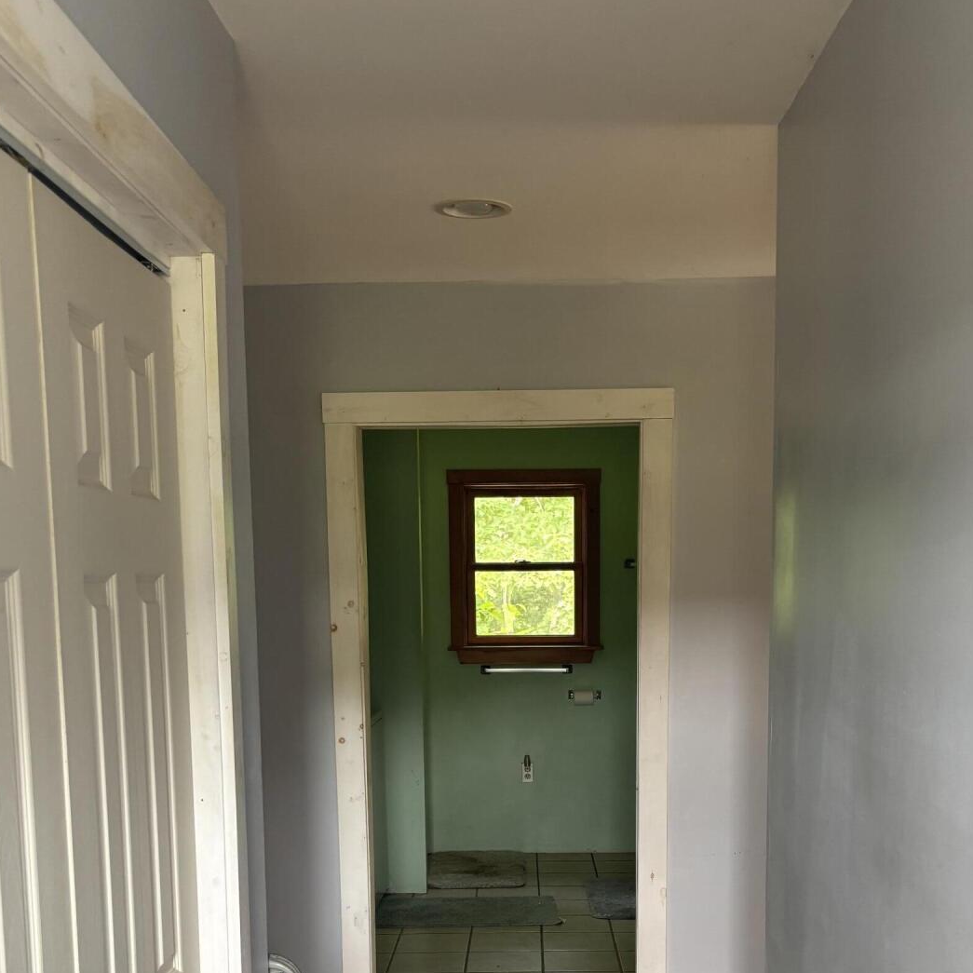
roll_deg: +0.5
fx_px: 1399
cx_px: 529
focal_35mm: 44
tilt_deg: -8.2
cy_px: 792
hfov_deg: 38.3
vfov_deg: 36.9
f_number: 1.6
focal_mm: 5.96
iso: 125
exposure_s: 1/63
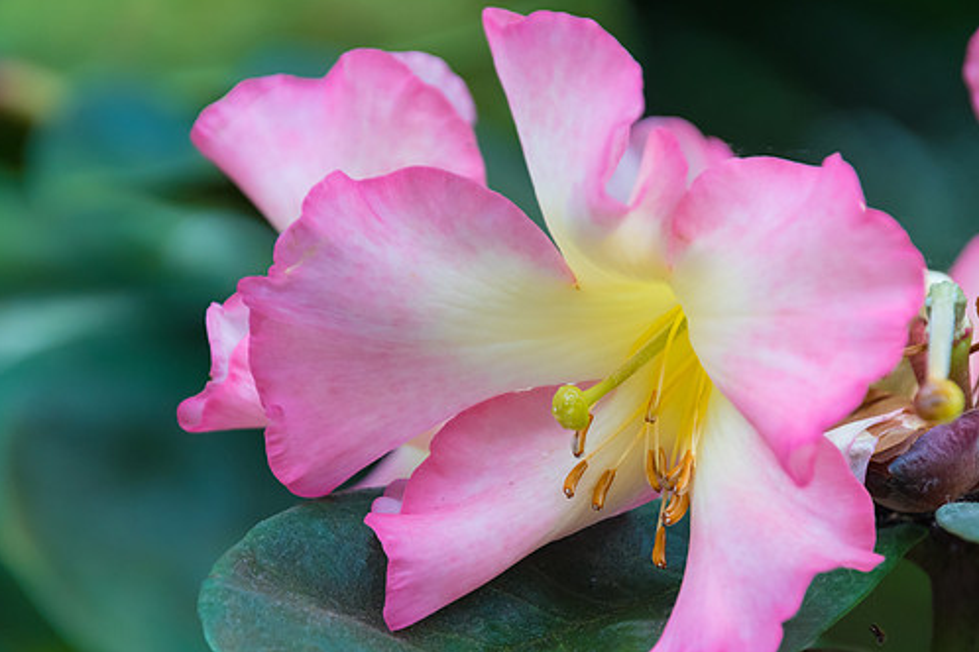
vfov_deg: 2.0
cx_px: 464
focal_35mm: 699
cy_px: 374
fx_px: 19007
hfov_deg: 3.0
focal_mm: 400
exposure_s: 1/320
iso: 800
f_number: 6.3
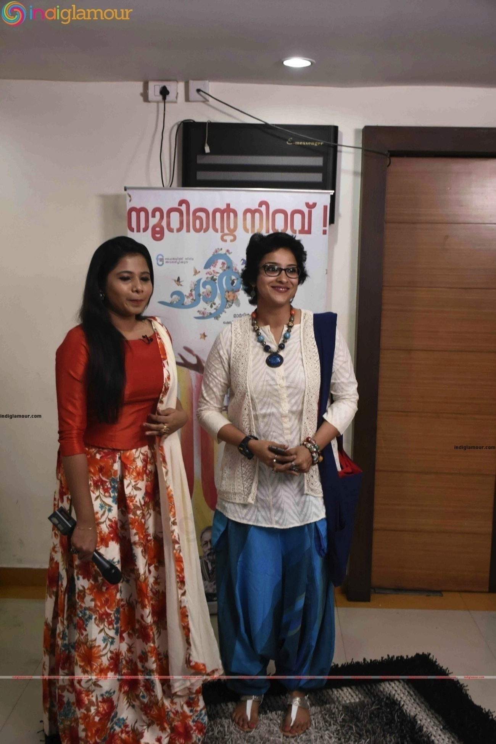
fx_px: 806
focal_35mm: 39
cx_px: 248
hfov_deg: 34.2
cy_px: 372
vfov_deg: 49.6
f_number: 3.8
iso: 1600
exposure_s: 1/100
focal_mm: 26
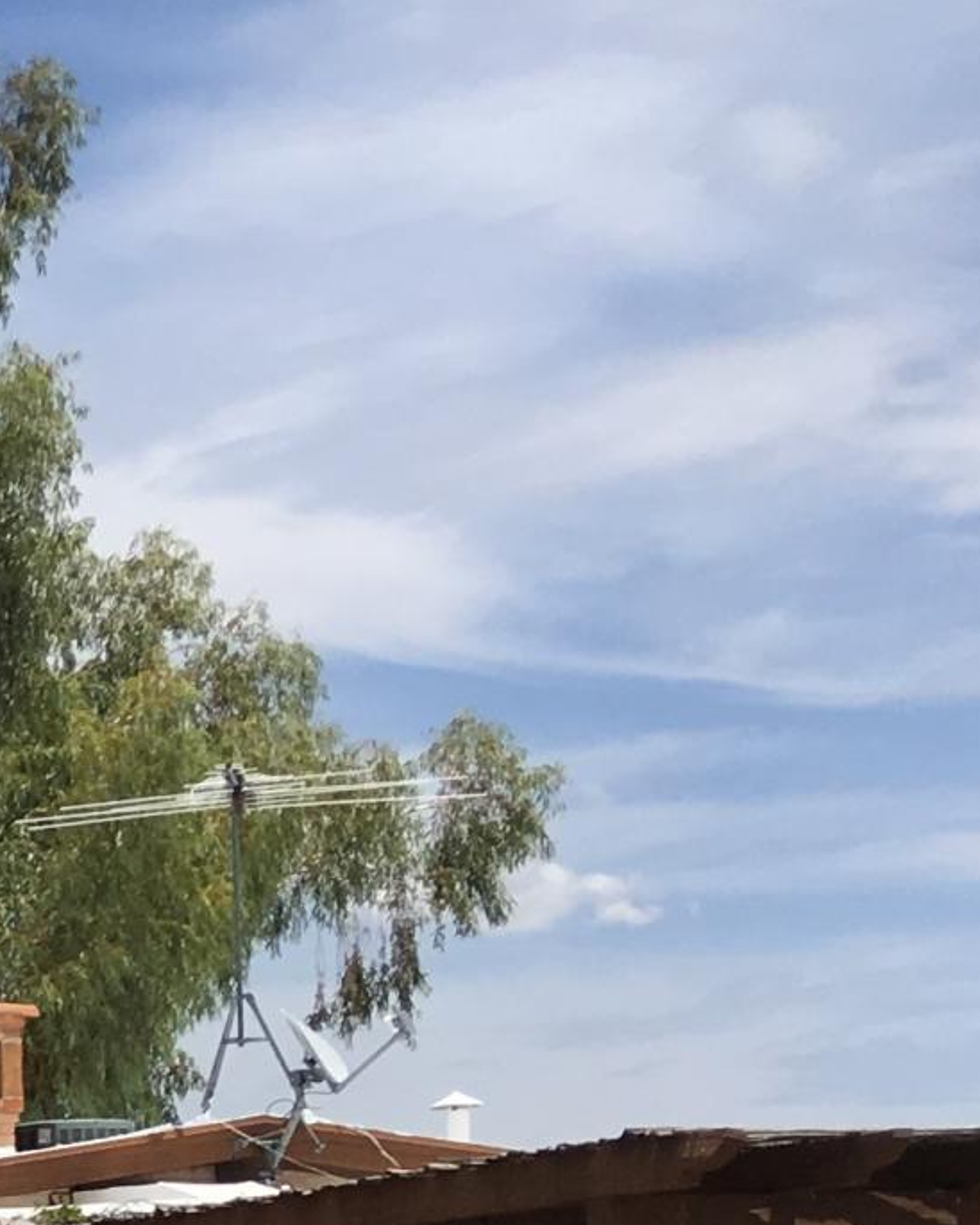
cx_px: -1275
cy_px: 1576
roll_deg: +2.9
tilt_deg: +2.0
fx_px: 4496
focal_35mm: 124
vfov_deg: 14.9
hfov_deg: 10.8
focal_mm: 4.15
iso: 25
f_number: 2.2
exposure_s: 1/2198
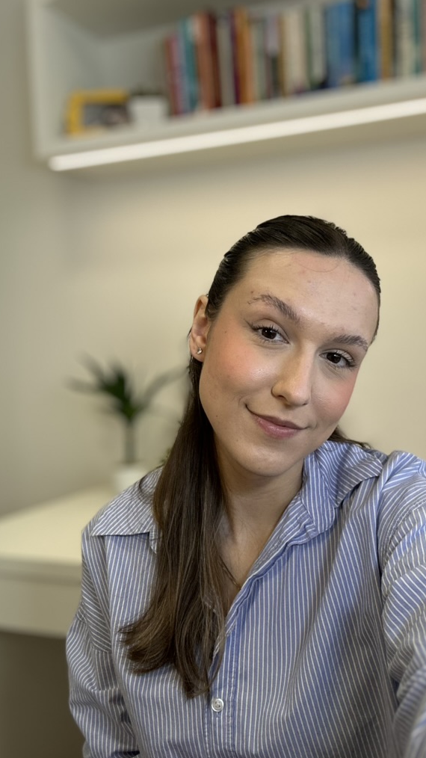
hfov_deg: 35.3
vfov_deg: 59.5
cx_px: 282
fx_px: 663
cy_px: 380
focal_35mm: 33
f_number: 1.9
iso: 80
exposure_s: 1/115
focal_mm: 2.69
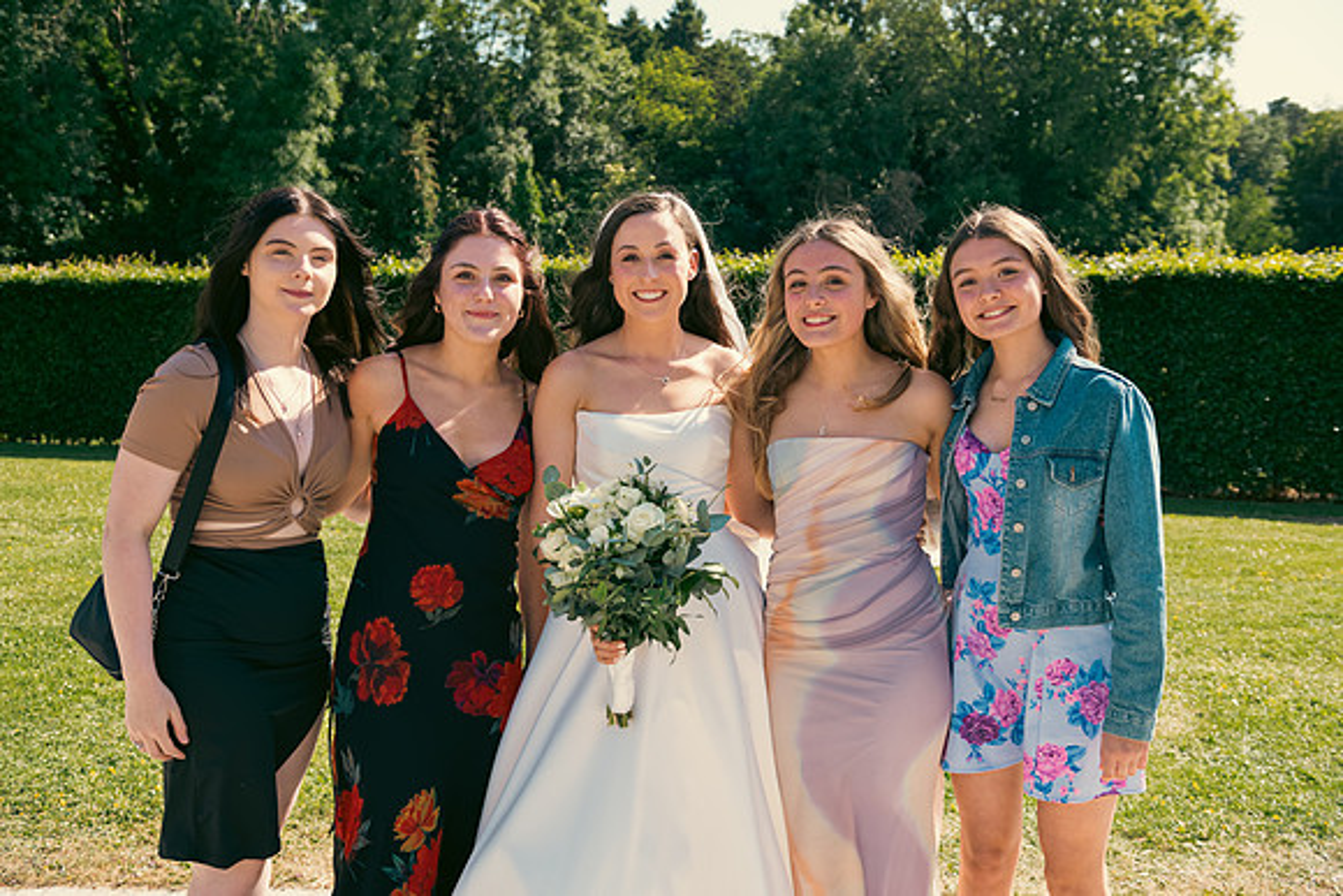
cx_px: 672
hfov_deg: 50.7
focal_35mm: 38
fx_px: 1418
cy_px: 448
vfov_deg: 35.1
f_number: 5
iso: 200
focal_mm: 38
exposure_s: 1/640
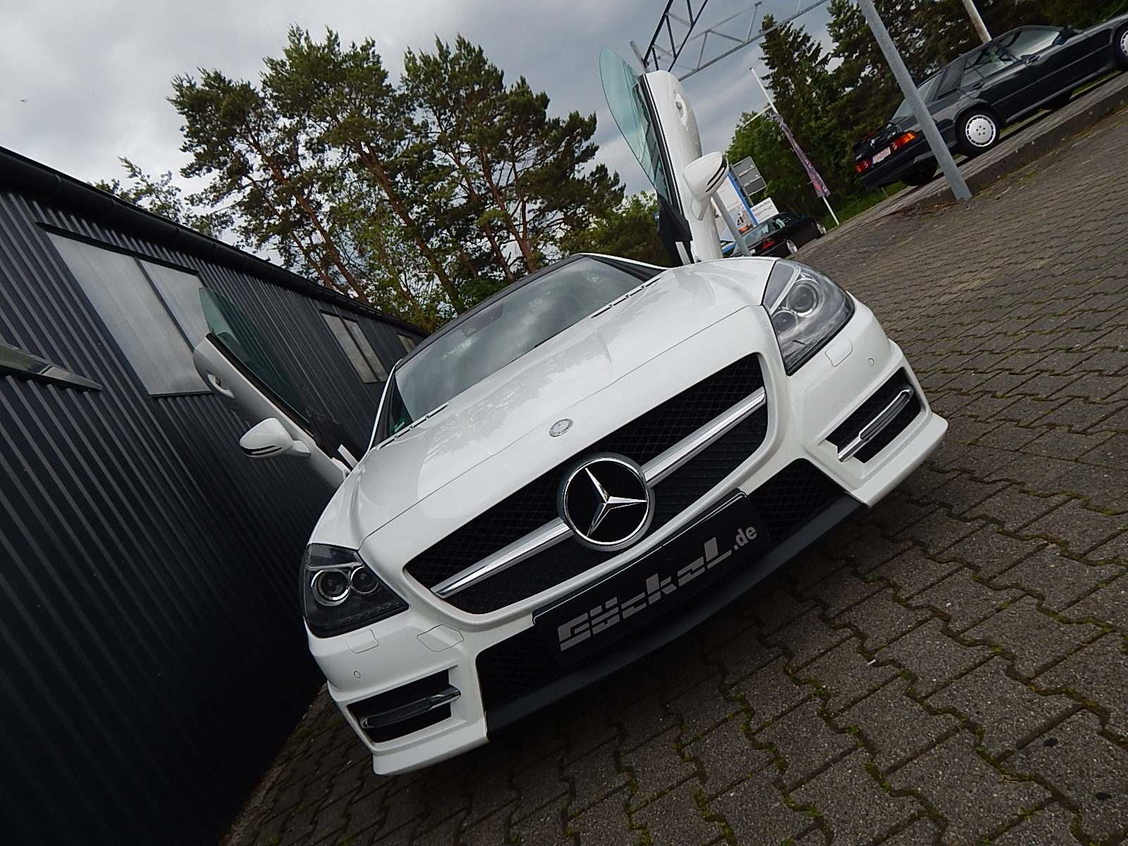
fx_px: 717
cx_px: 564
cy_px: 423
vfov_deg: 61.1
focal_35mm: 22
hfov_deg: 76.4
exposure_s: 1/500
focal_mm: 4
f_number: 3
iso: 125
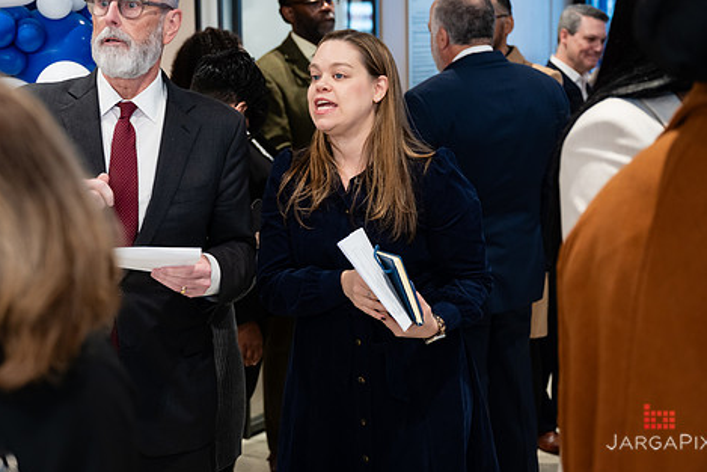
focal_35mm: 62
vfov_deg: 21.9
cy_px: 191
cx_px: 314
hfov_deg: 32.3
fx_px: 1218
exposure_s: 1/160
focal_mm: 50
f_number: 3.2
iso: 800
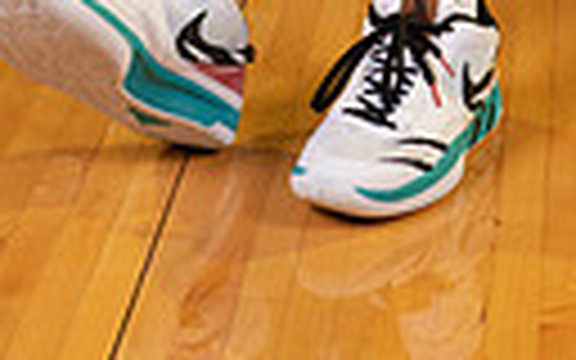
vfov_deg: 6.7
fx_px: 2920
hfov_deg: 11.2
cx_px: 522
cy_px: -536
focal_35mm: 186
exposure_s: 1/320
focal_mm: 52
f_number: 7.1
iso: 320
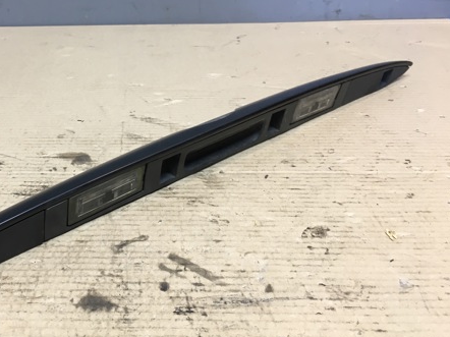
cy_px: 138
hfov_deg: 43.7
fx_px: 546
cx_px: 127
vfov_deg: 34.2
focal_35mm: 42
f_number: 2.2
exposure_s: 1/33
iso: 64
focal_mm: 4.15
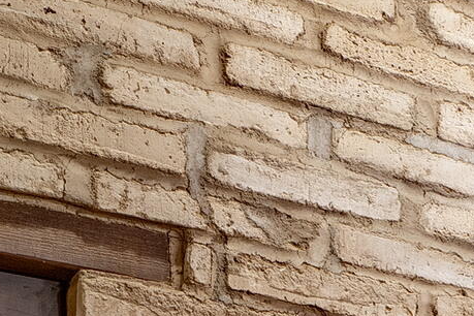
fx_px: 1527
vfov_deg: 10.3
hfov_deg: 14.0
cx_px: 1033
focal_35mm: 116
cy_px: 746
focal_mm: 19
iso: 200
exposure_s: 1.3
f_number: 9
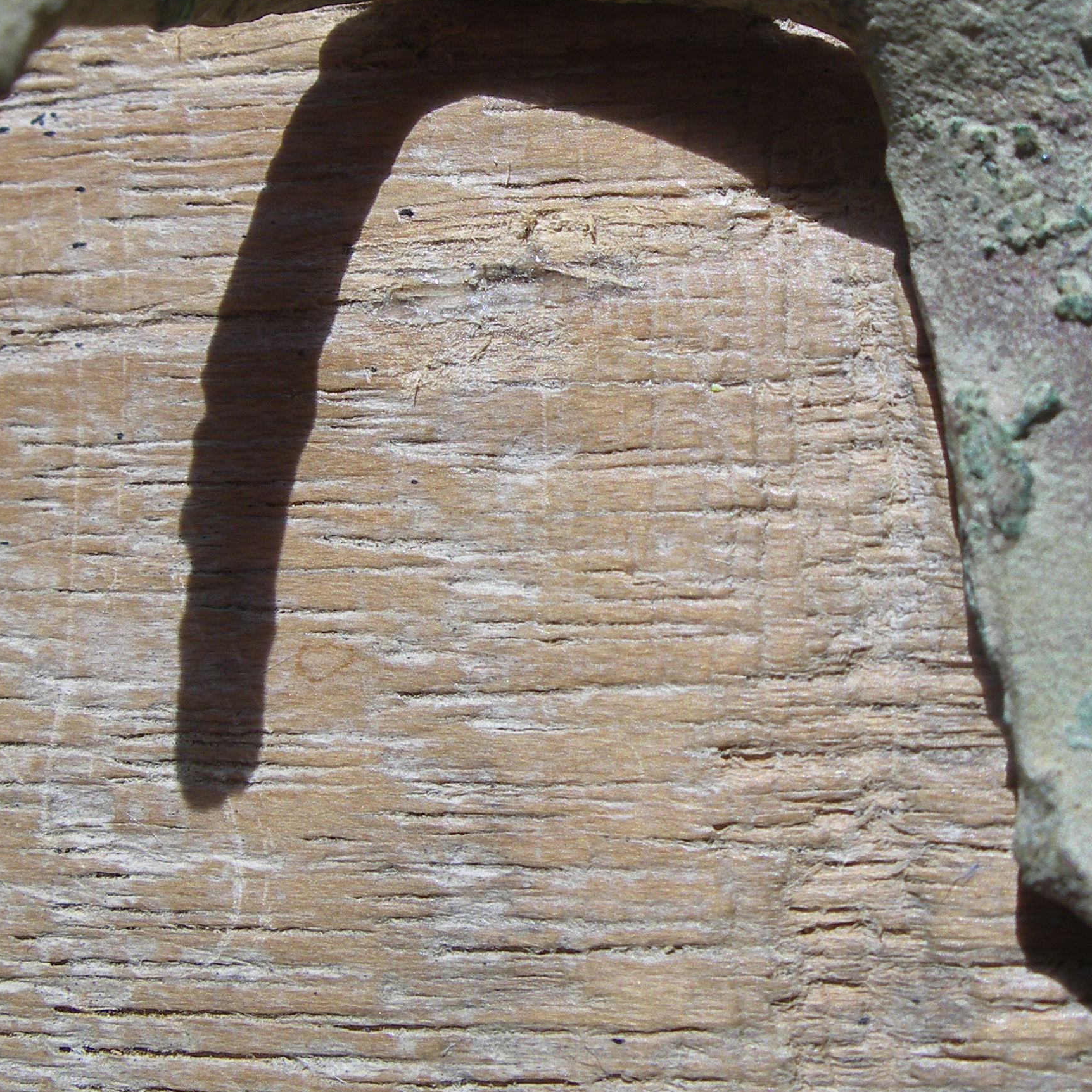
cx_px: 661
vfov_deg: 29.5
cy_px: 419
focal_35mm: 58
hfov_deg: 29.5
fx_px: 2070
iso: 80
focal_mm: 7.8
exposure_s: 1/320
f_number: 5.6
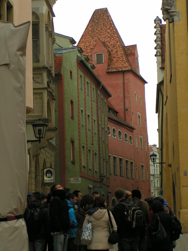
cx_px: 94
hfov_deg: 15.6
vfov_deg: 20.7
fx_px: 688
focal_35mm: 95
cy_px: 126
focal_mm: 14.5
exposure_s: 1/200
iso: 50
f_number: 5
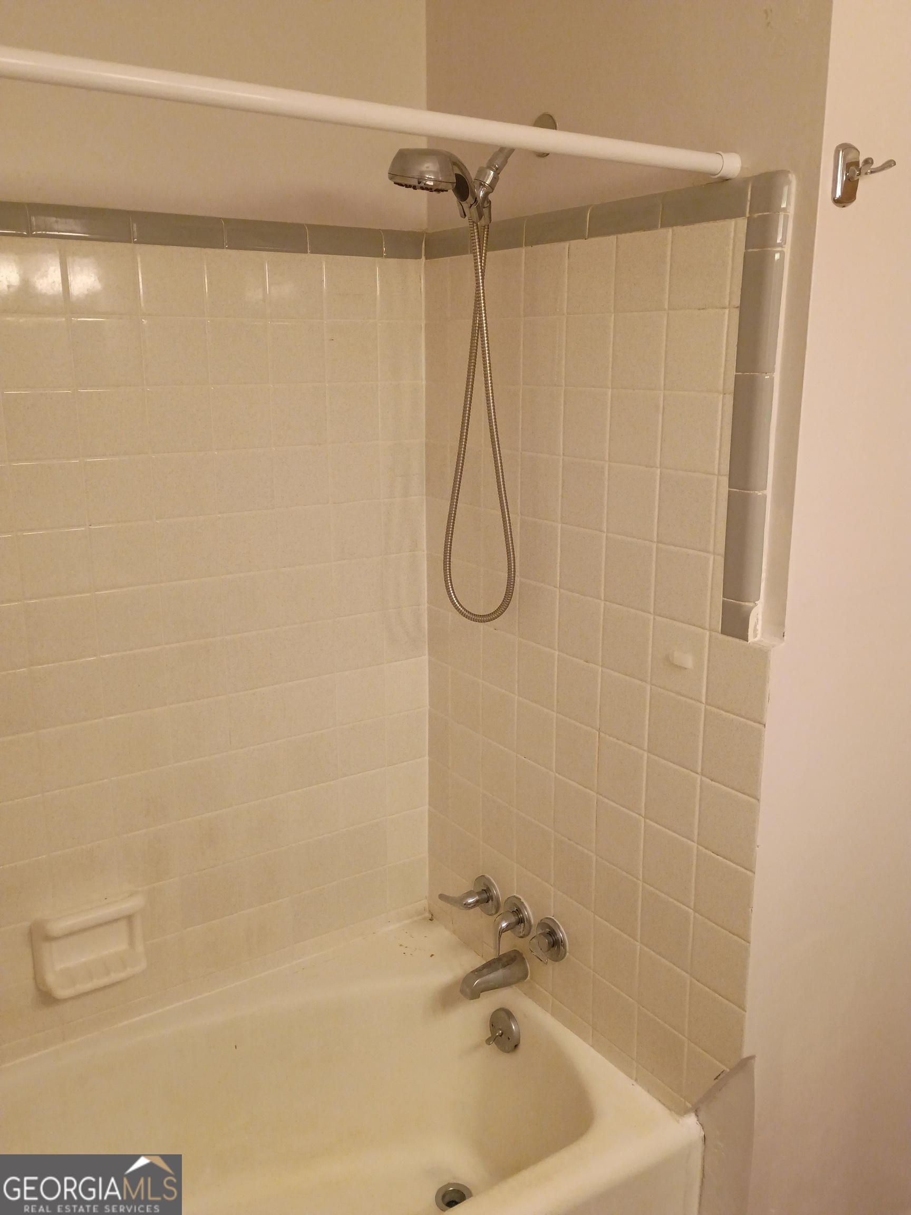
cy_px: 608
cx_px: 456
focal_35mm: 29
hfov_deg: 48.2
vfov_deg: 61.7
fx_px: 1018
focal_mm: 4.27
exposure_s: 1/60
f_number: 1.8
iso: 410
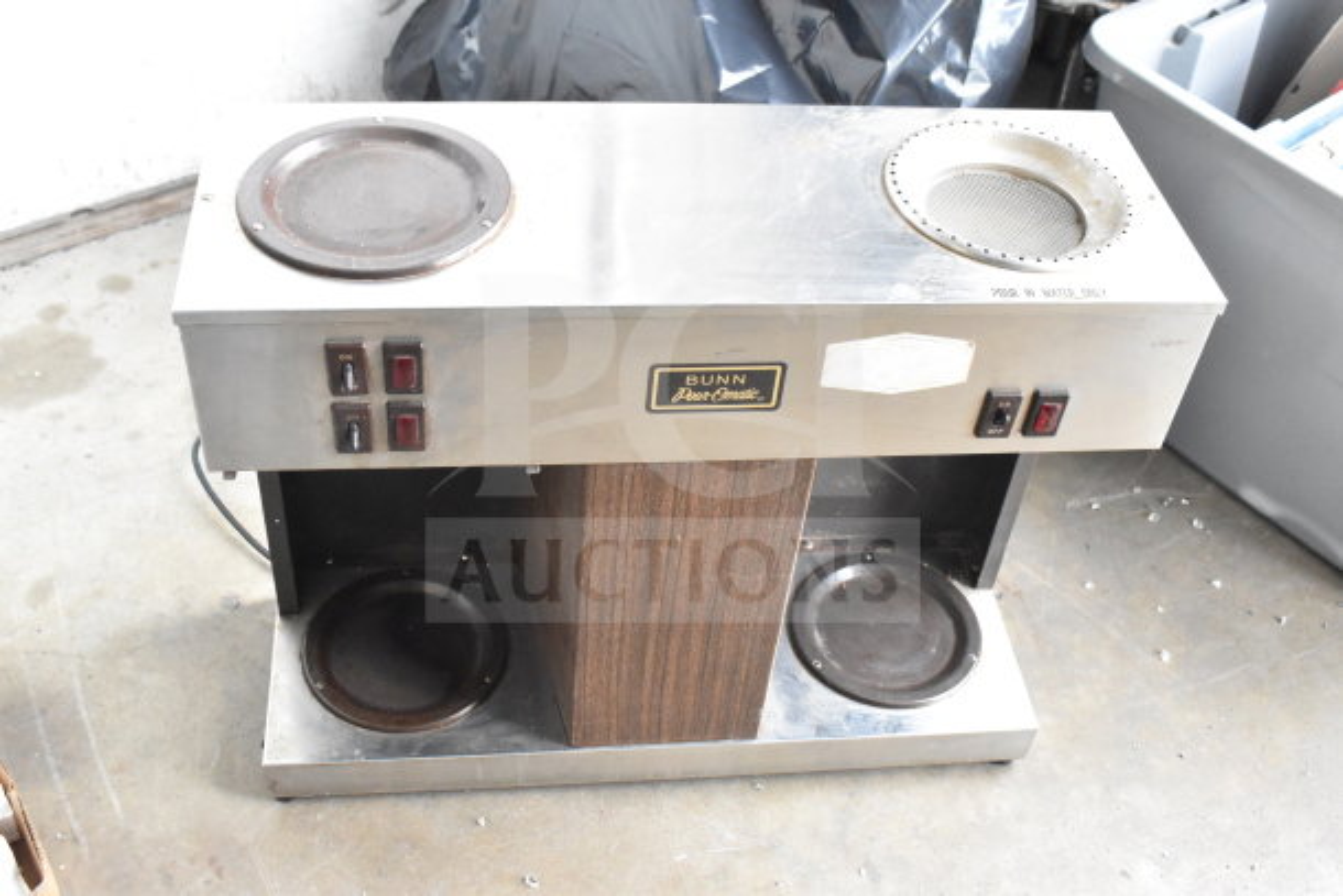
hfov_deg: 49.5
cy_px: 448
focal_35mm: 39
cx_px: 672
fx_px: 1455
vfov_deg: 34.2
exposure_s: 1/200
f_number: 7.1
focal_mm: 26
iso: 6400
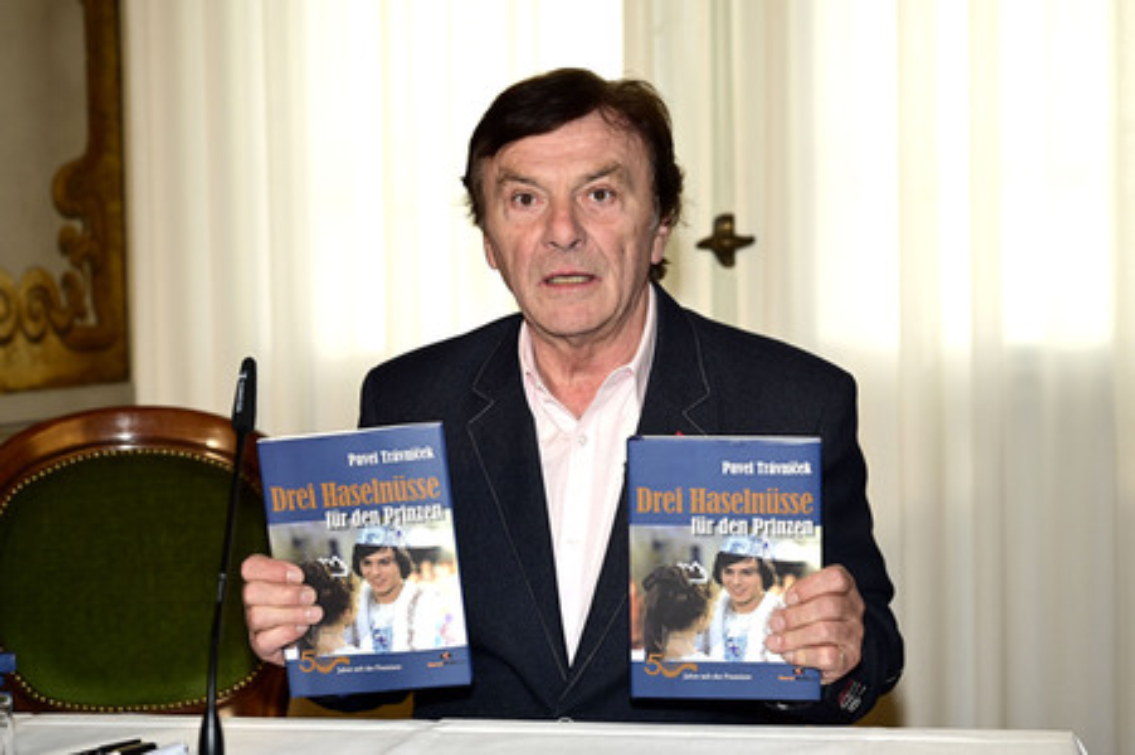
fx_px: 2048
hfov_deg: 31.0
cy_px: 378
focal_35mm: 65
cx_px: 568
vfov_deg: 20.9
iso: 1000
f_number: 5
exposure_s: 1/160
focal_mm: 65
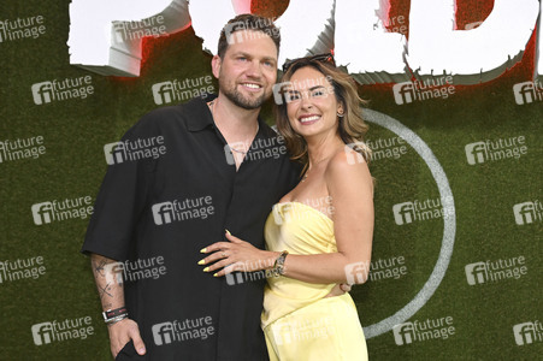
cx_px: 272
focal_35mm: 51
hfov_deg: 38.9
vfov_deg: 26.4
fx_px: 769
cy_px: 180
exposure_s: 1/250
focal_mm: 51
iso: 800
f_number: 4
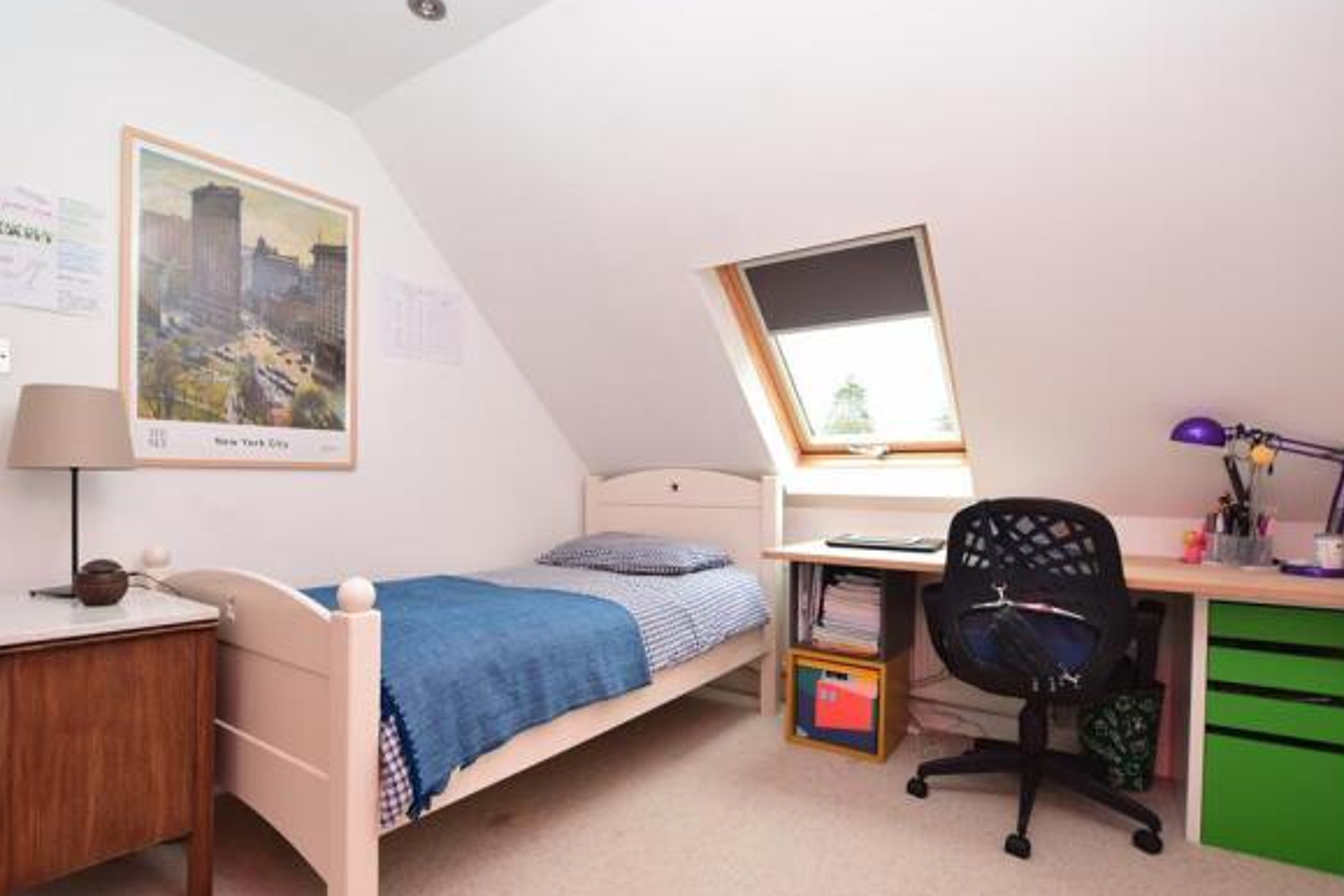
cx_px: 608
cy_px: 482
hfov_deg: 93.0
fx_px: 635
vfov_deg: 70.3
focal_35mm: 17
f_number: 5.6
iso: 320
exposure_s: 1/80
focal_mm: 10
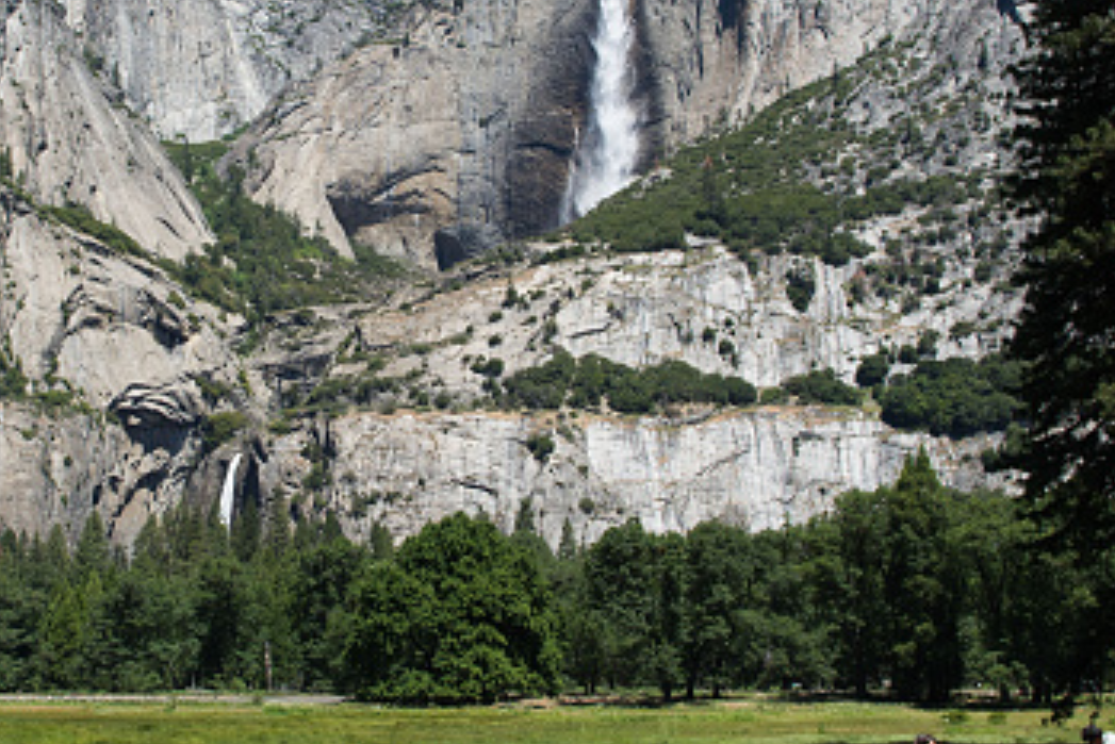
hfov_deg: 38.3
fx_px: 1580
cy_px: 249
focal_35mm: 51
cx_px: 342
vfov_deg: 26.4
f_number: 6.3
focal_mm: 20
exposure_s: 1/1600
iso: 400
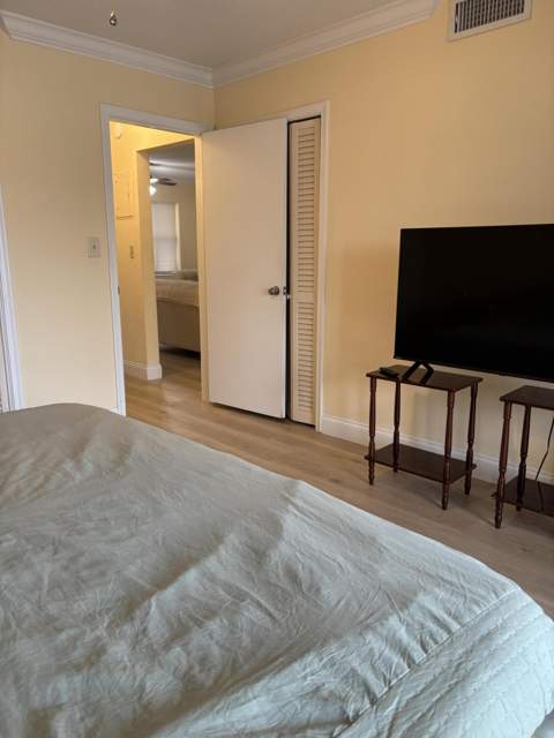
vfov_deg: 67.3
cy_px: 369
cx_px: 277
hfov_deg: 53.1
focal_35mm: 26
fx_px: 555
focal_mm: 5.96
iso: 125
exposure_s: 1/60
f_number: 1.6
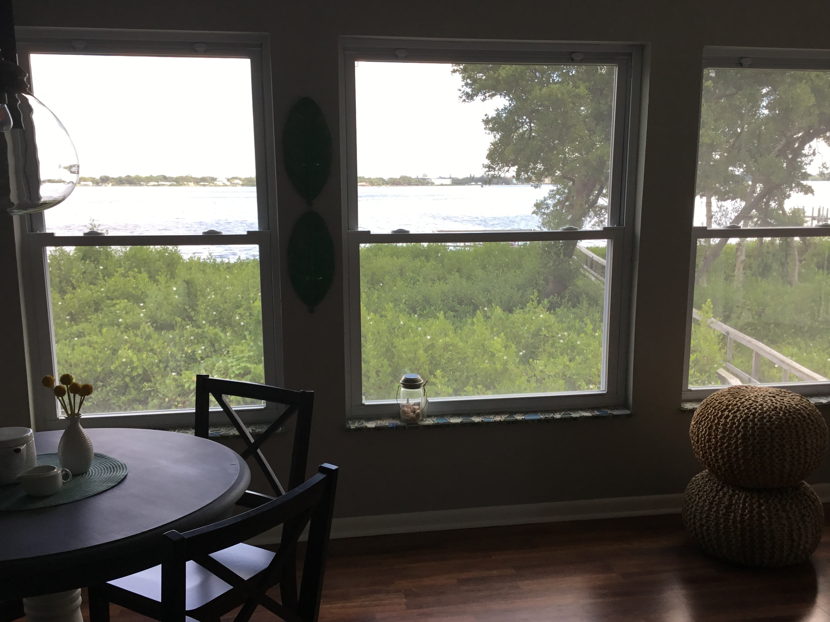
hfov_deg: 51.4
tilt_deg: -11.0
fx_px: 863
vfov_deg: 39.6
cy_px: 347
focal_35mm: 36
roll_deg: +0.0
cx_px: 411
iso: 25
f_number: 2.4
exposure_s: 1/125
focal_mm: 3.3
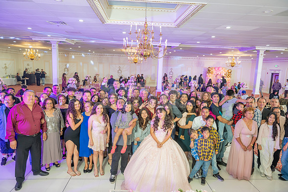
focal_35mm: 24
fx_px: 192
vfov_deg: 53.2
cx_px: 144
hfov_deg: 73.7
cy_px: 96
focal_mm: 24
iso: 640
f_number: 2.8
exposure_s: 1/80
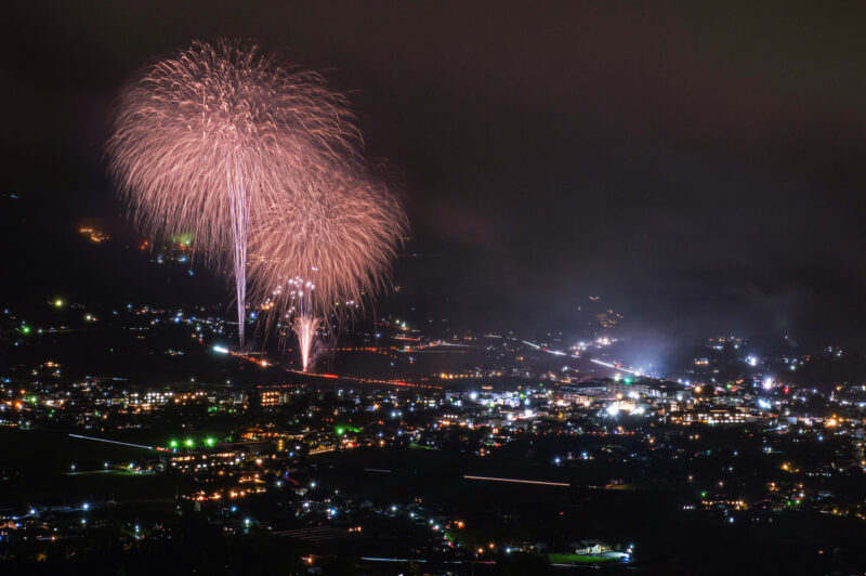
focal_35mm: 70
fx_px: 1682
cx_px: 433
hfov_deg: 28.9
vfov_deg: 19.4
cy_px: 288
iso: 100
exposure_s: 8
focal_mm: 70
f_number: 14
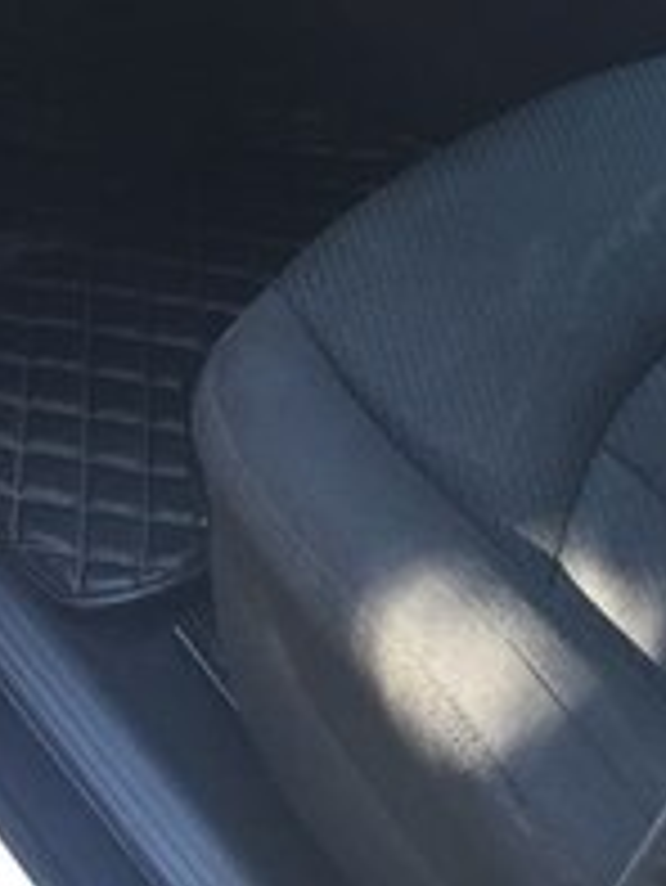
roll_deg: -0.4
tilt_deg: -28.1
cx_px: 432
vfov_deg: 23.9
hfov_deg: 20.1
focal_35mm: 73
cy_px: -225
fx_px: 1871
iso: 64
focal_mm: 4.15
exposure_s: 1/33
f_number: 2.2
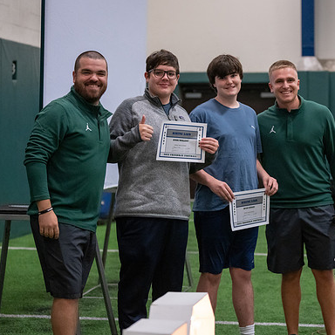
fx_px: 1128
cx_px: 209
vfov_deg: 16.9
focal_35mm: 103
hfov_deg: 16.9
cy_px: 148
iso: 5000
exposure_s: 1/320
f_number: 2.8
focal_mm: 70
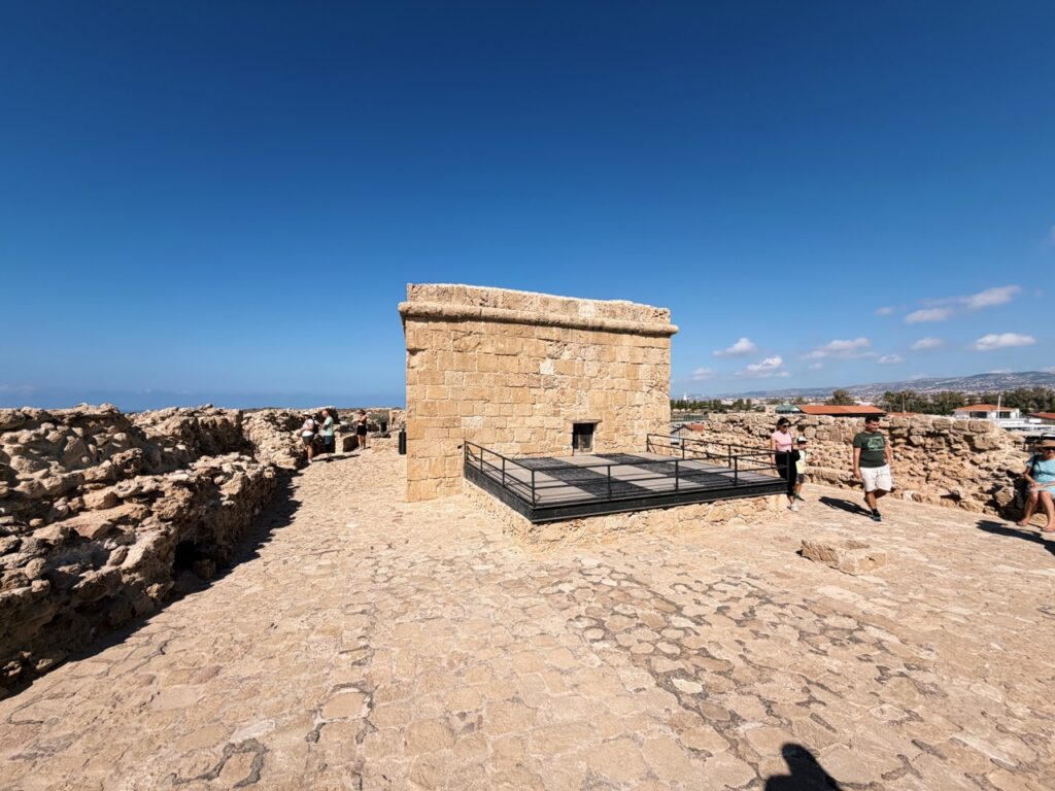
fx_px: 427
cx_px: 528
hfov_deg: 102.1
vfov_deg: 85.7
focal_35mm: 14
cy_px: 396
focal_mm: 2.22
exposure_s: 1/1745
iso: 20
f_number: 2.2
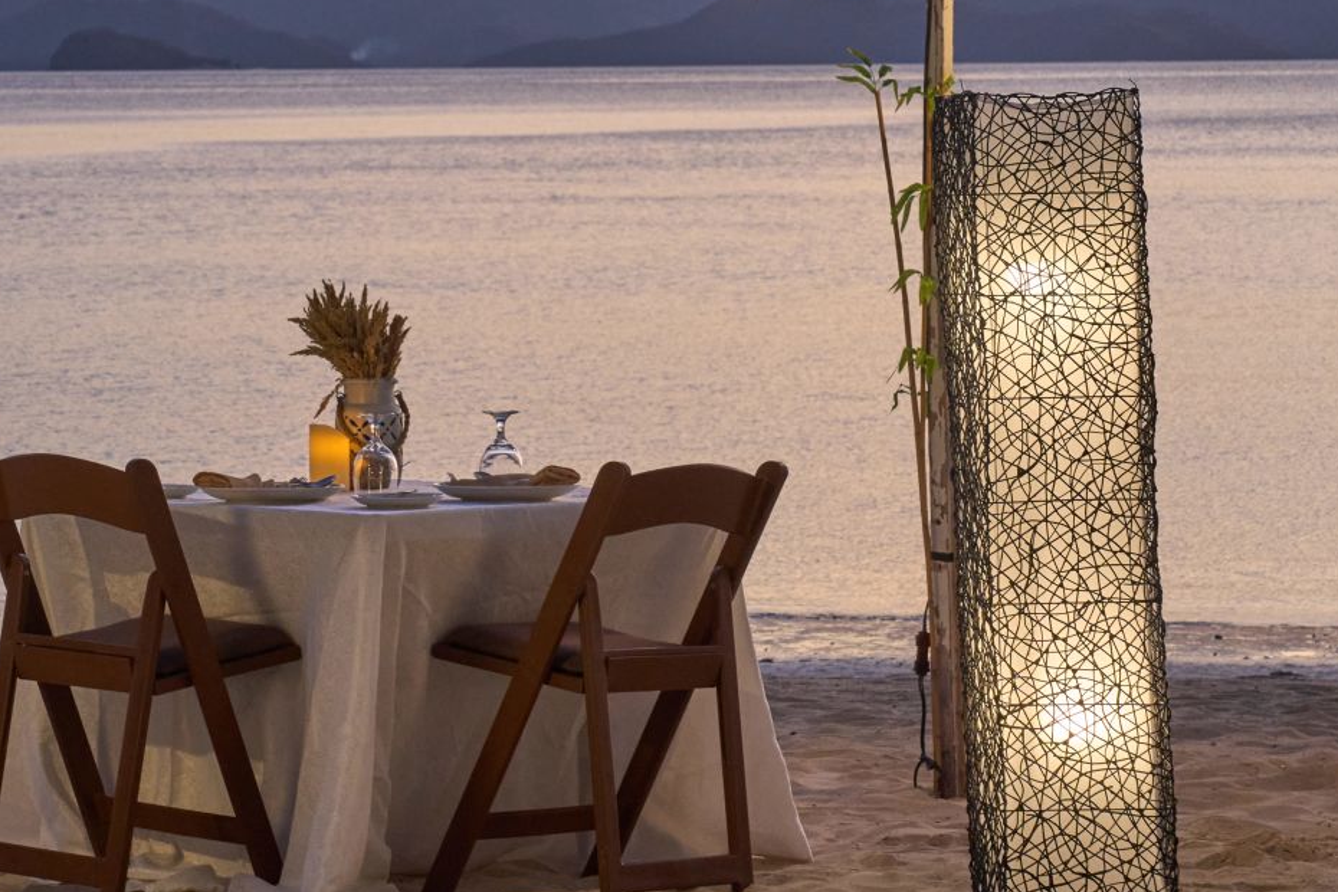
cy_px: 153
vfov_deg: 9.5
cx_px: 334
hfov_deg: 14.2
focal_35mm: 144
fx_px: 5352
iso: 1250
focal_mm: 67
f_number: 11
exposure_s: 1/45
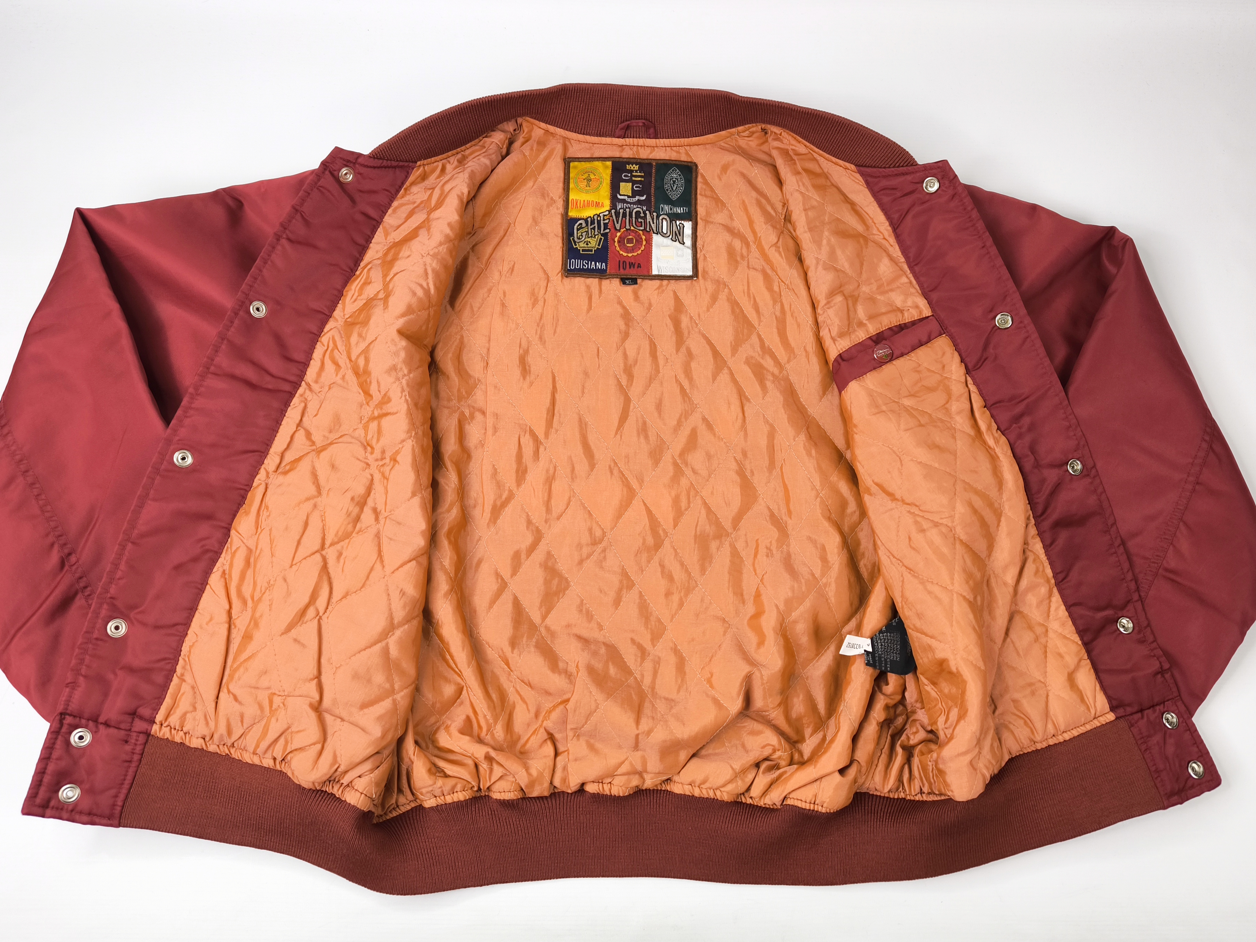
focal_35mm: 24
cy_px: 471
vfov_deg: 56.8
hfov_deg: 71.6
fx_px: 871
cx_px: 628
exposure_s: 1/100
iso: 80
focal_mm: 6.92
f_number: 1.9
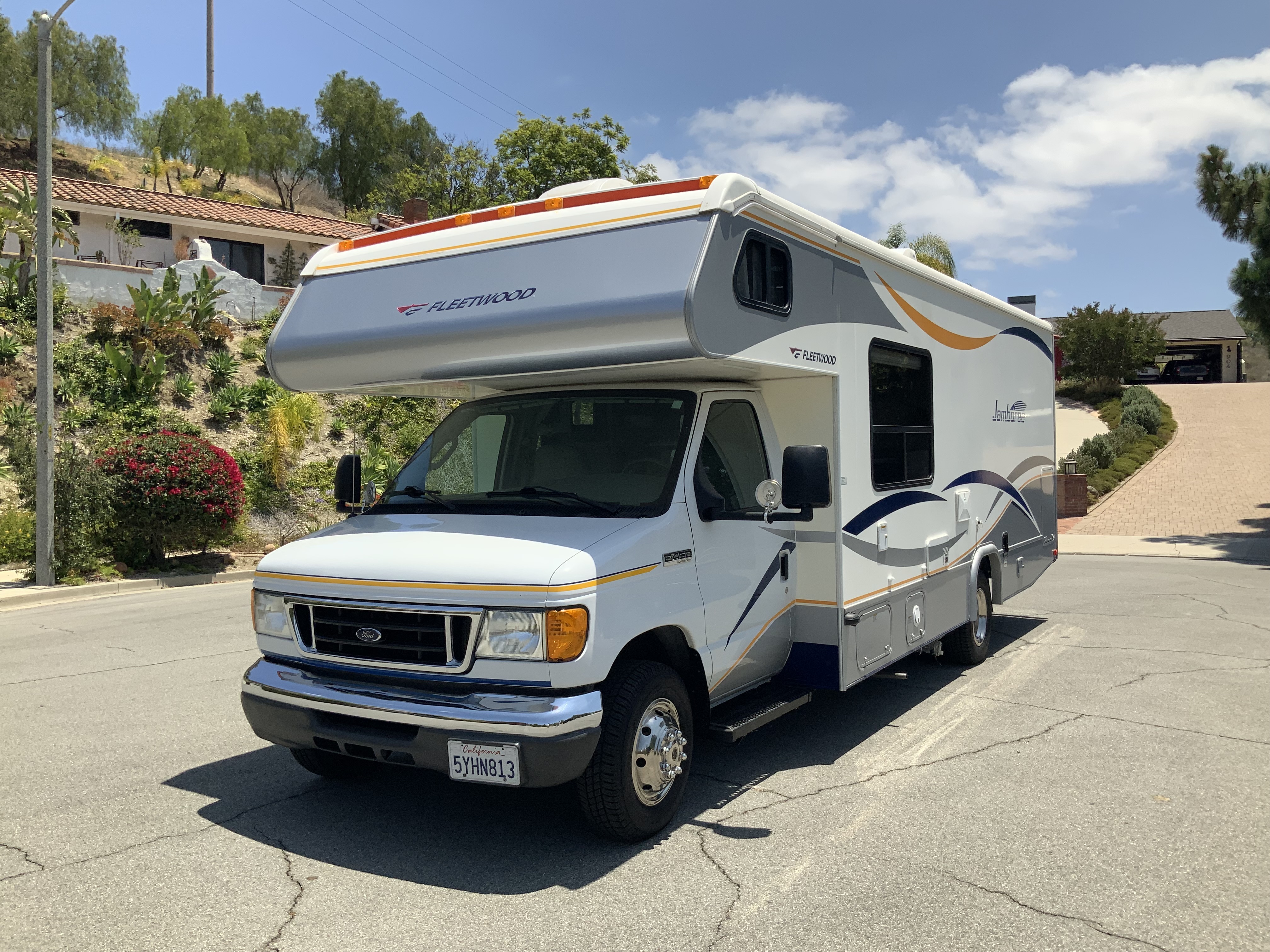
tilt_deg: -1.1
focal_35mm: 29
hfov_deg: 61.7
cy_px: 476
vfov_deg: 48.2
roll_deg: -0.7
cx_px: 635
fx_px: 1064
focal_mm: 3
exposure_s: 1/2427
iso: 16
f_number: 1.8
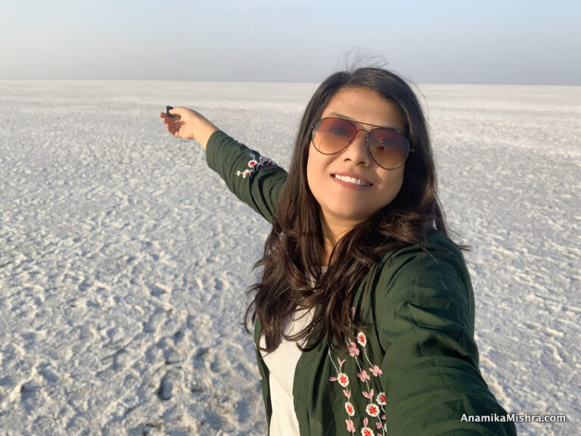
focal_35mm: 32
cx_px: 290
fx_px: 537
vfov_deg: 44.2
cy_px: 218
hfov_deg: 56.8
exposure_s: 1/566
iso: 16
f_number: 2.2
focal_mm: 2.87
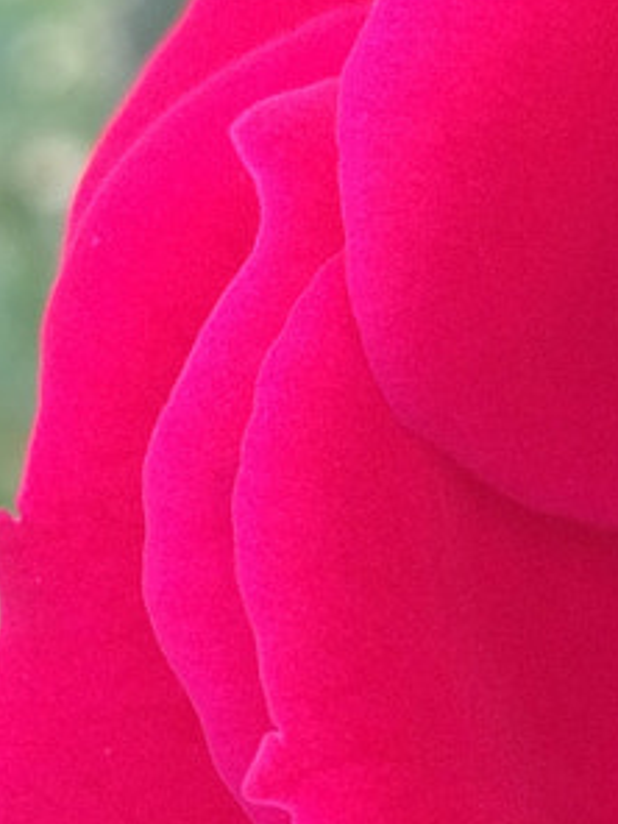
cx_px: 1281
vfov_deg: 12.6
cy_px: 340
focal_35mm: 157
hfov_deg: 8.9
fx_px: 3737
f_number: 2.2
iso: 32
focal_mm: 4.15
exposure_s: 1/119
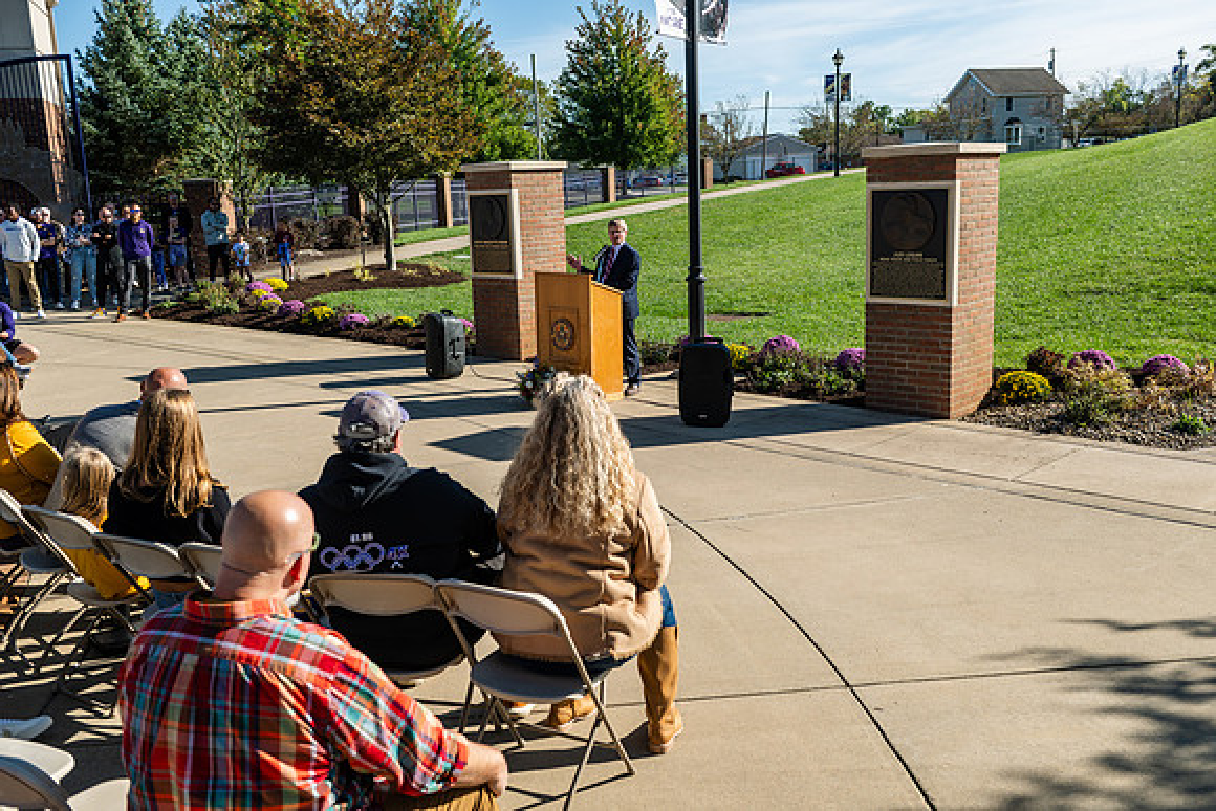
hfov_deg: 58.7
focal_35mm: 32
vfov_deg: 41.1
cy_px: 406
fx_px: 1081
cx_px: 608
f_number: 3.5
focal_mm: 32
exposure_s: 1/320
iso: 40
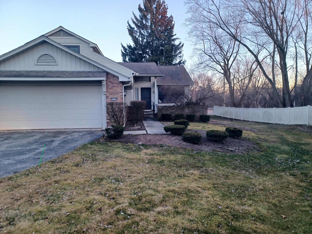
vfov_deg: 54.9
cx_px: 156
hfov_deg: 69.4
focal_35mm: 25
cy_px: 117
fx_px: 225
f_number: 1.8
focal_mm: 4.6
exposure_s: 1/60
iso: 100
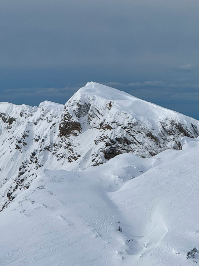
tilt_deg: -0.3
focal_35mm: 120
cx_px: 100
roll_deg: +1.3
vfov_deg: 16.4
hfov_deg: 12.4
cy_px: 133
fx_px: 920
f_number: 2.8
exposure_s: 1/3509
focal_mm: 15.66
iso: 50
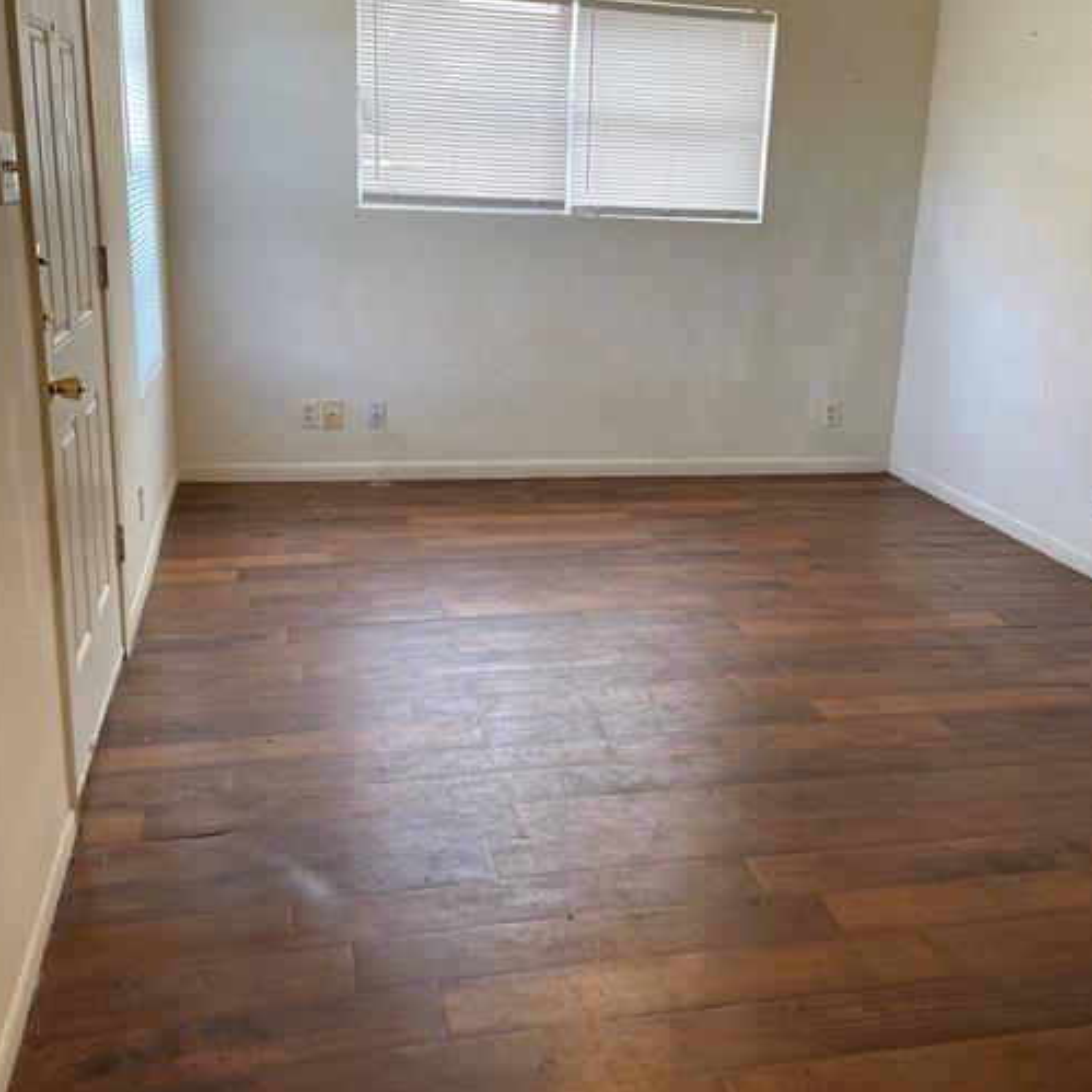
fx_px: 1213
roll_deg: -3.0
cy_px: 521
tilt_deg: -14.3
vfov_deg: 48.4
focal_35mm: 34
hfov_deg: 48.4
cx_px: 600
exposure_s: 1/60
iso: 64
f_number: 1.6
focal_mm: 5.1
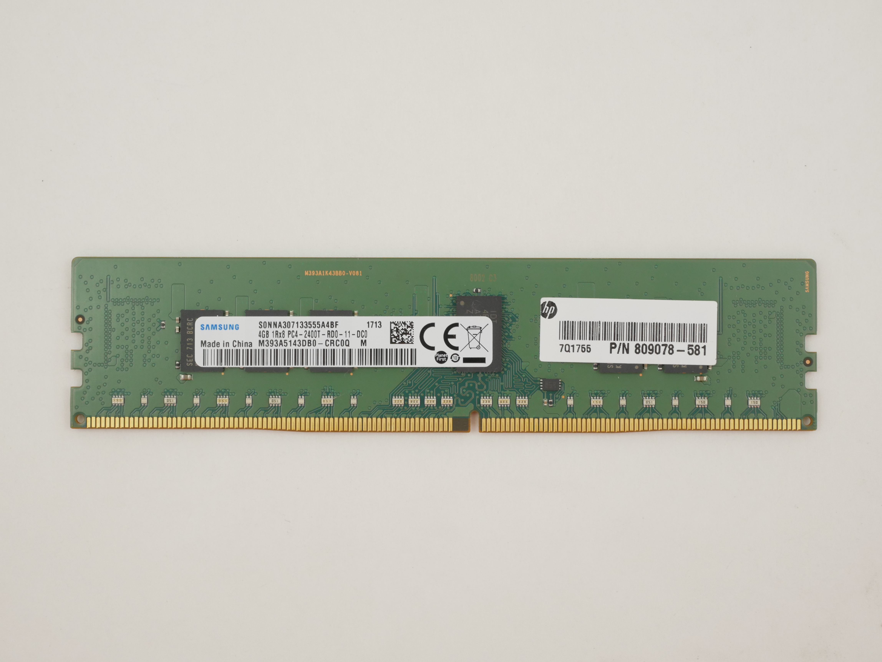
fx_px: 1529
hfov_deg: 32.2
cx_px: 441
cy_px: 331
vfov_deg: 24.4
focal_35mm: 60
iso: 800
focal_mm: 30
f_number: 6.3
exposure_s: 1/160
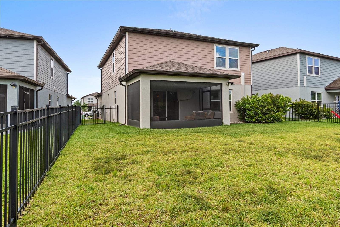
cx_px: 170
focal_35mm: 22
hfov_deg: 78.6
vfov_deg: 57.2
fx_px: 208
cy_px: 114
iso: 100
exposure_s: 1/60
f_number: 7.1
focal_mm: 15
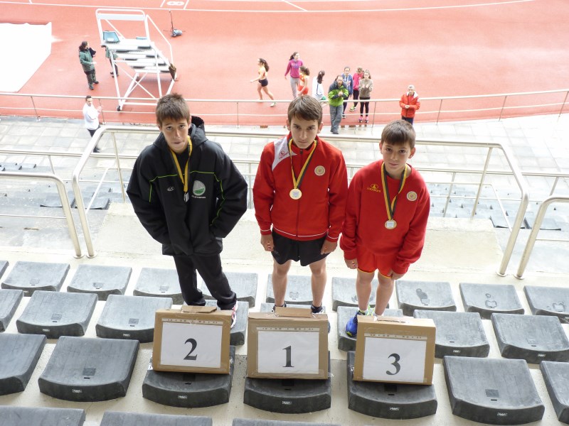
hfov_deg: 50.1
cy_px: 213
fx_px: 608
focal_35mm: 37
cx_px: 284
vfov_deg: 38.7
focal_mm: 6.6
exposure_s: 1/30
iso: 125
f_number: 3
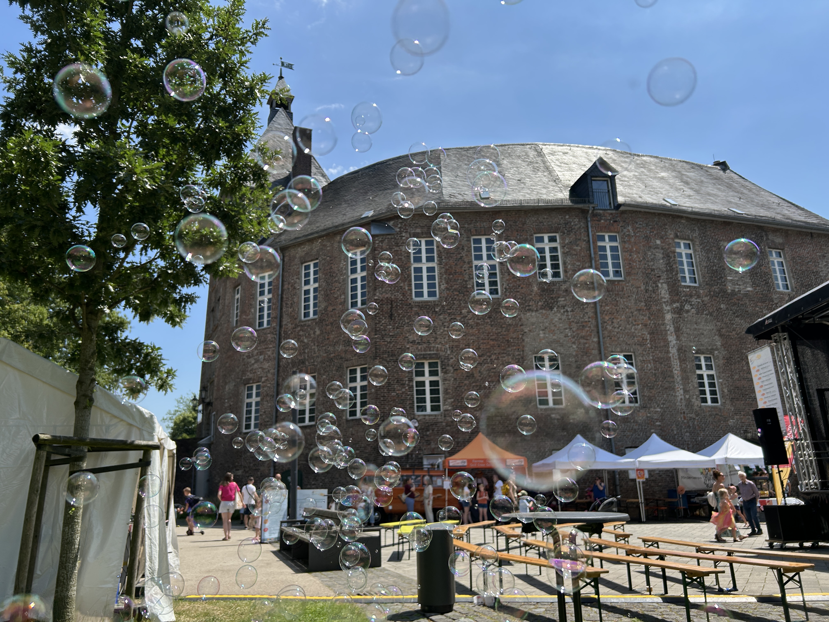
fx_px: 623
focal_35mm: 26
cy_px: 311
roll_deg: +2.6
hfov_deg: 67.3
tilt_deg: +16.0
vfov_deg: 53.1
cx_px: 414
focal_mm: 5.7
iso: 50
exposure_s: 1/3077
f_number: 1.5
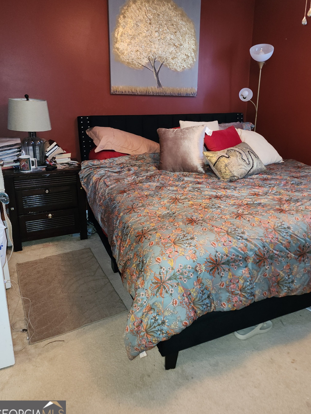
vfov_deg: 65.1
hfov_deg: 51.2
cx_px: 176
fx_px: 323
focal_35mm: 27
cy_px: 182
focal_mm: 6.4
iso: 200
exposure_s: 1/10
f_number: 1.8
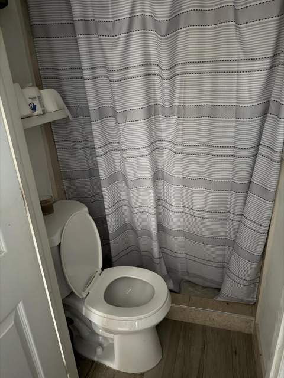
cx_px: 142
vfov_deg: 71.6
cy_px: 189
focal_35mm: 24
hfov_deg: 56.8
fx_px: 263
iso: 1600
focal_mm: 6.76
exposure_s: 1/20
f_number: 1.78
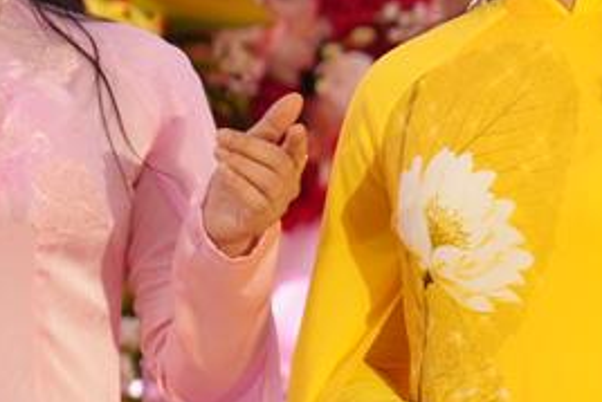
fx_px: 13167
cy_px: 245
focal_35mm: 787
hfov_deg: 2.6
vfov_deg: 1.7
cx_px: 822
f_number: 2.8
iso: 400
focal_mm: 176
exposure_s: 1/160
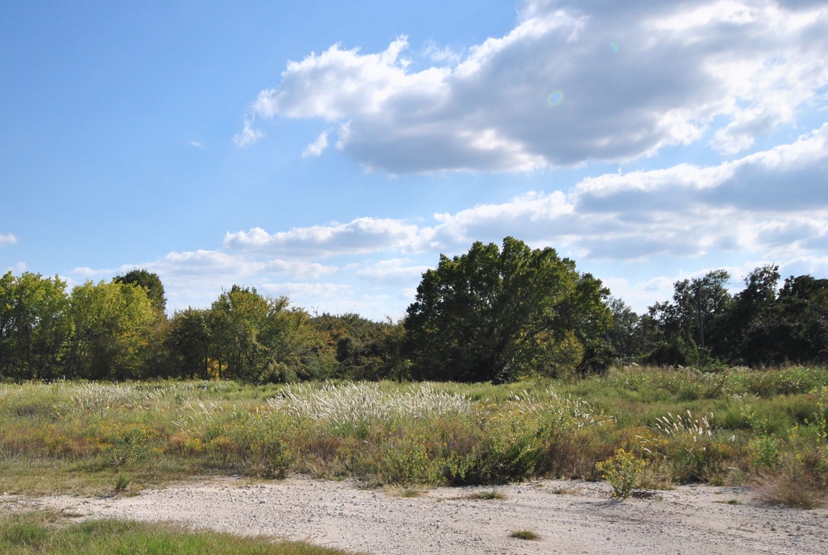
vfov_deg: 31.3
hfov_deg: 45.1
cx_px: 335
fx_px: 991
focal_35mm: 43
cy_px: 295
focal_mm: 20
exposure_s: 1/3200
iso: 400
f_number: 5.6
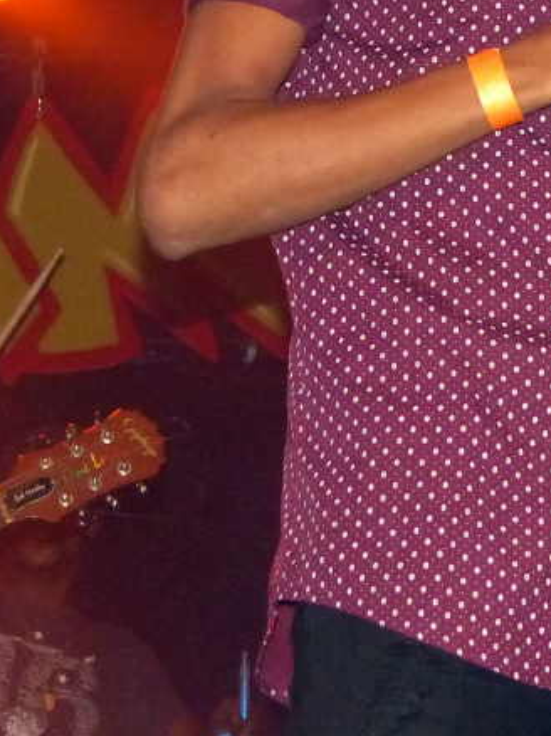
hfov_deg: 13.0
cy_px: 74
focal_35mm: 112
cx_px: 587
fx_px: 2379
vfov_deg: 17.3
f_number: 2.8
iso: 400
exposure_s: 1/160
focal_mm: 8.7
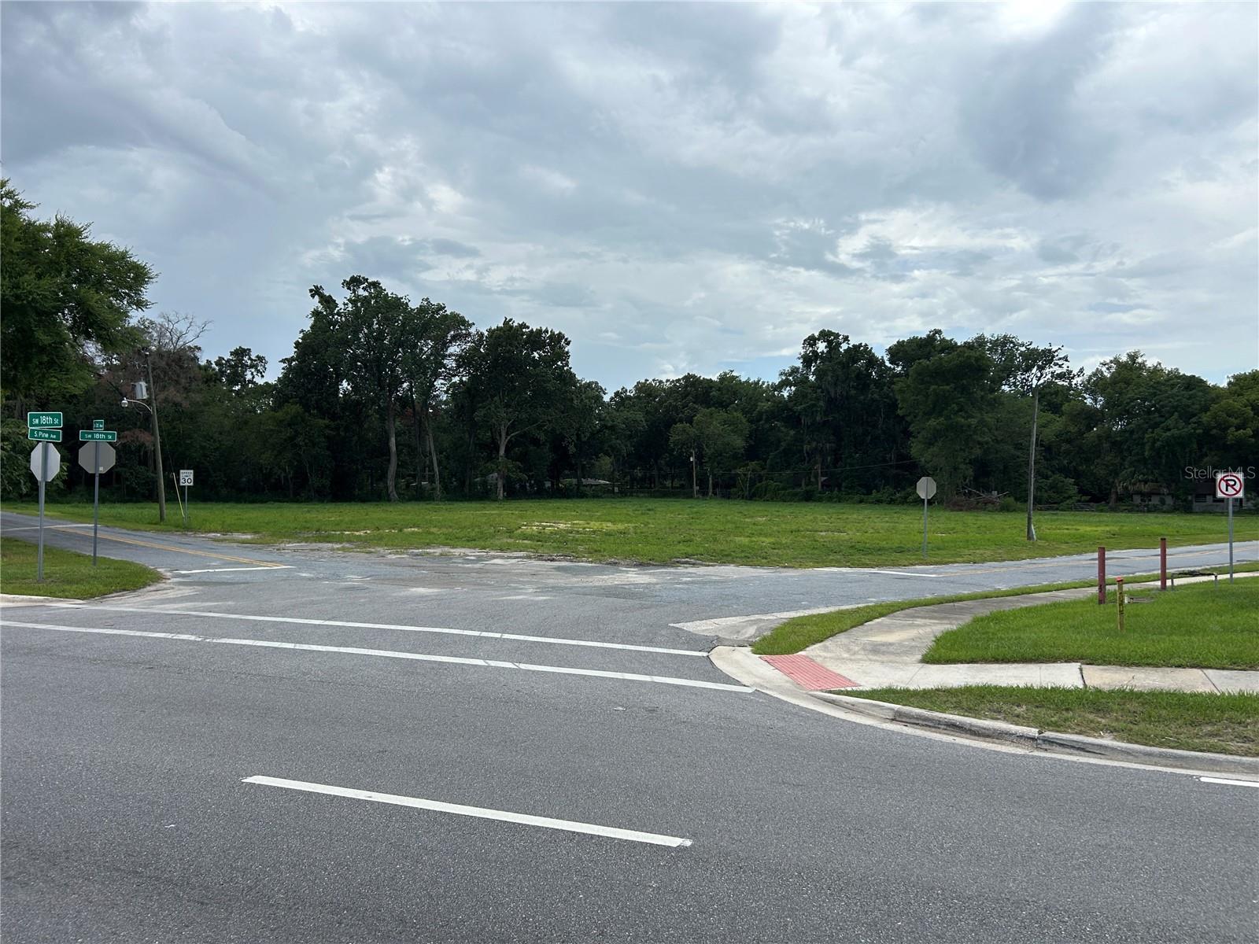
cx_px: 630
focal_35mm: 26
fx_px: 946
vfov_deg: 53.1
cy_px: 472
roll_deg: -1.2
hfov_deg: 67.3
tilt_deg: +1.0
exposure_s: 1/5319
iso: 50
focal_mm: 5.7
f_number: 1.5
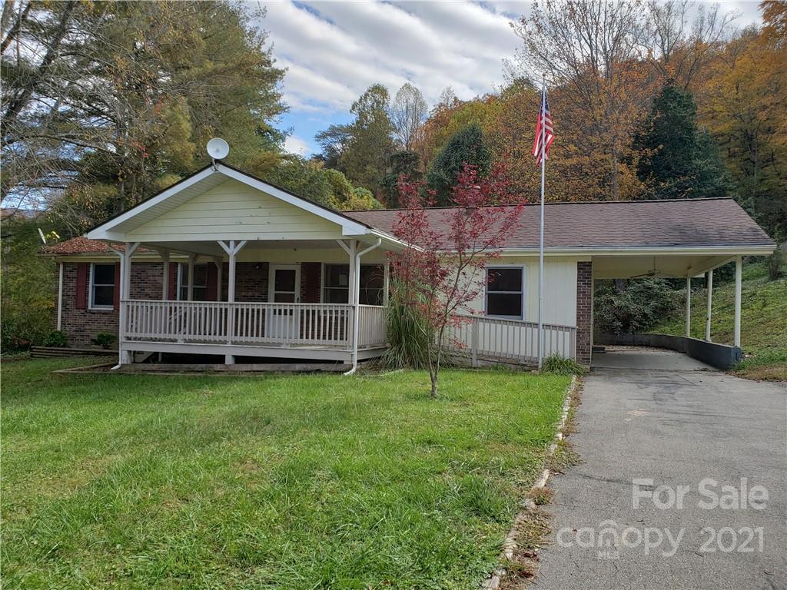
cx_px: 394
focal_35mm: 26
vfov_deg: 53.1
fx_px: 591
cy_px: 295
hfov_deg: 67.3
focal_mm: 4.3
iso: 50
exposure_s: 1/722
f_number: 2.4
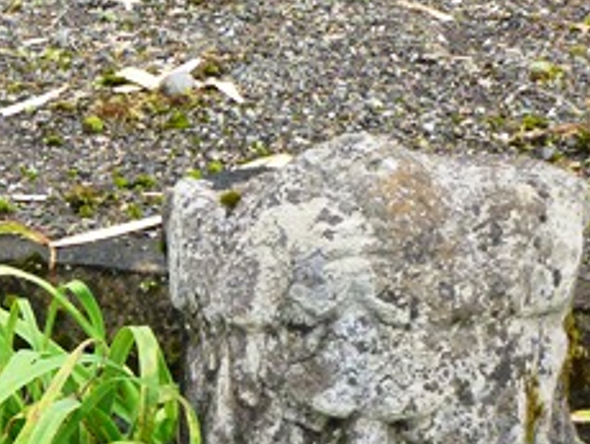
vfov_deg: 14.5
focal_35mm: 100
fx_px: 1706
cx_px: 0
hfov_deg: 19.1
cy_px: 493
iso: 250
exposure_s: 1/60
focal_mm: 6.4
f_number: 3.7
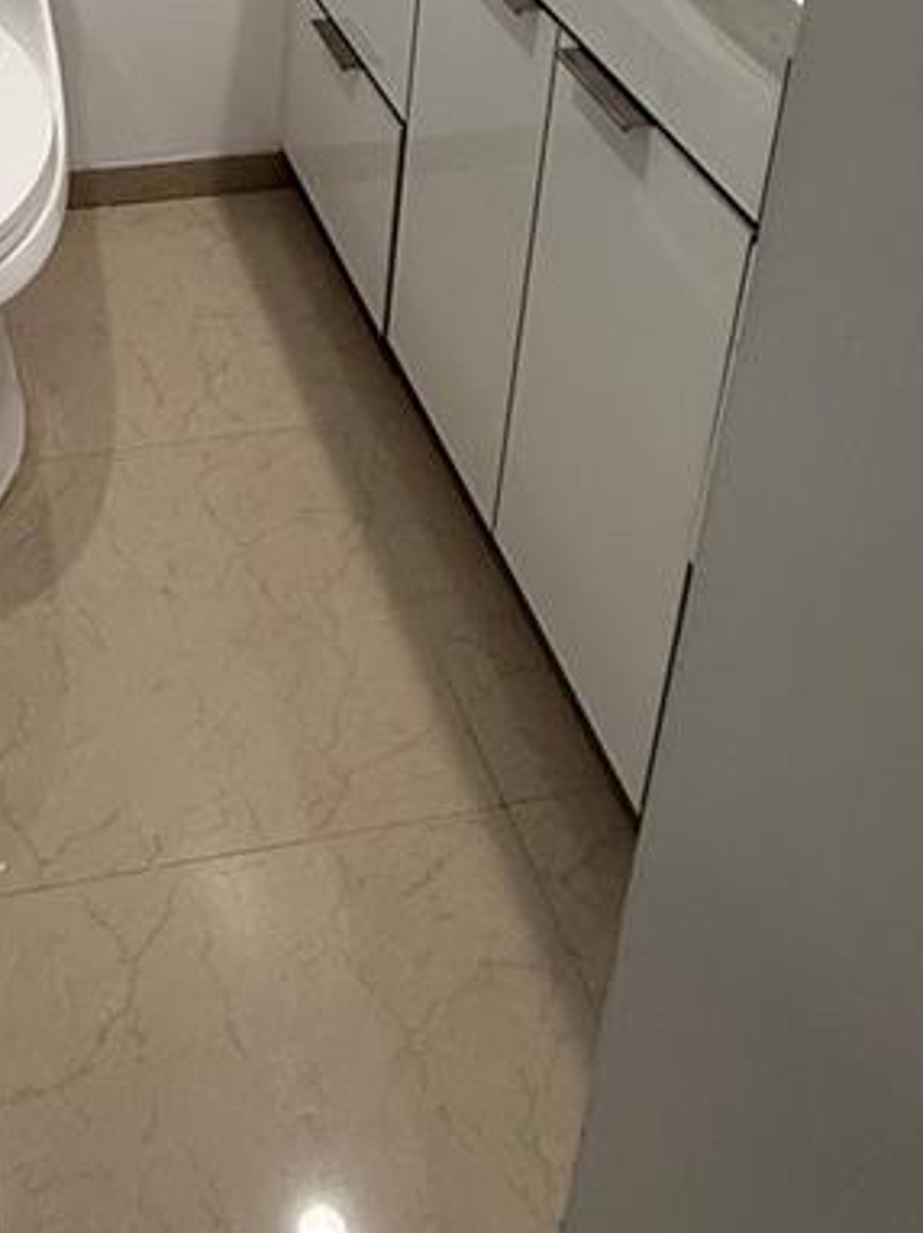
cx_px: 97
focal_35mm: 44
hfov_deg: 31.4
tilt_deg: -23.1
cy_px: -155
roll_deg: -0.7
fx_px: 1566
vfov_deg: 35.9
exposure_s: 1/120
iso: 125
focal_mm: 2.22
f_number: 2.2
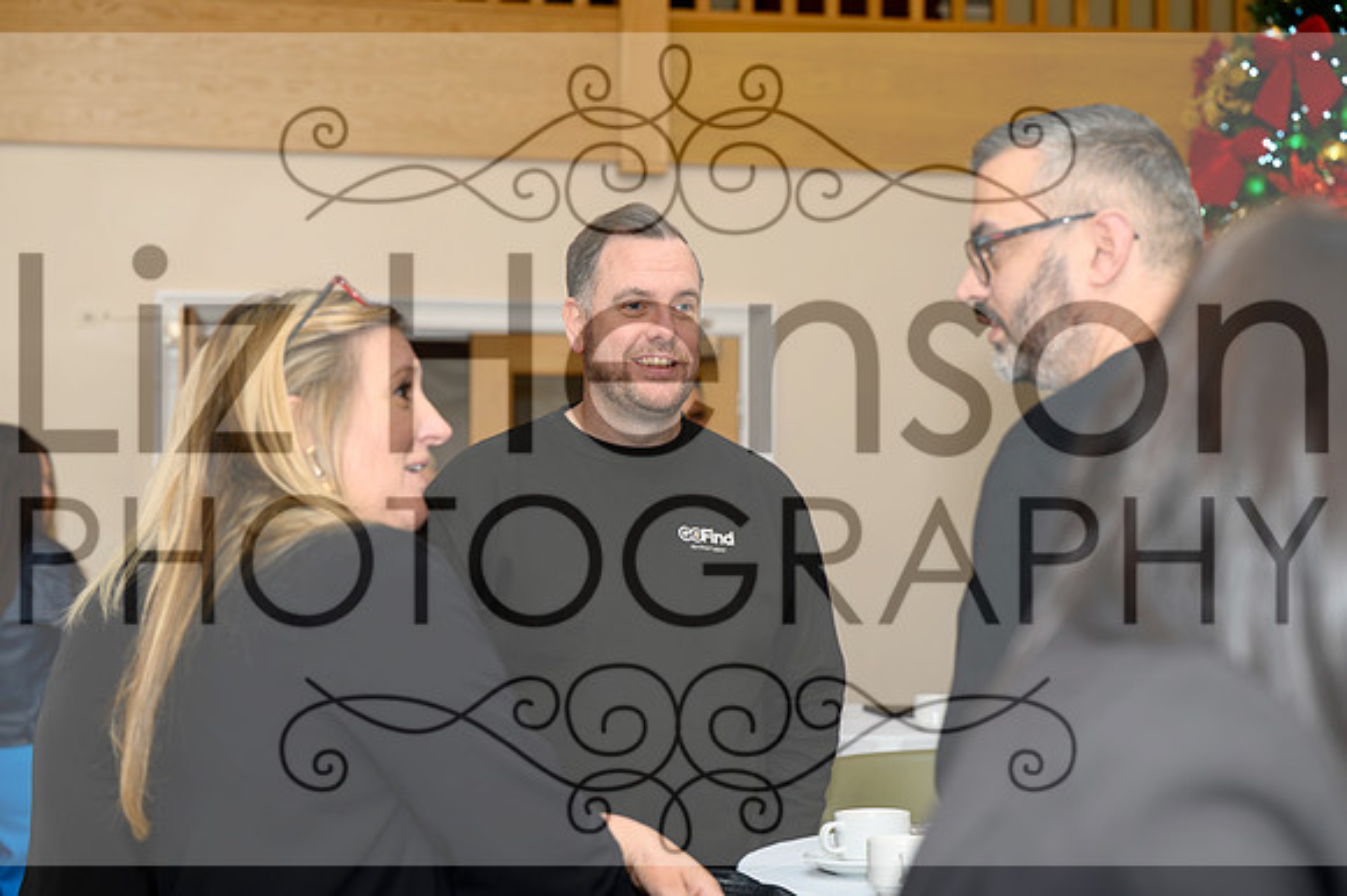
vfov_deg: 19.0
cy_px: 448
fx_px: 2671
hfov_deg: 28.3
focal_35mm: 71
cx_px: 674
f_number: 4
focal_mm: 70
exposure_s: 1/160
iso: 1250
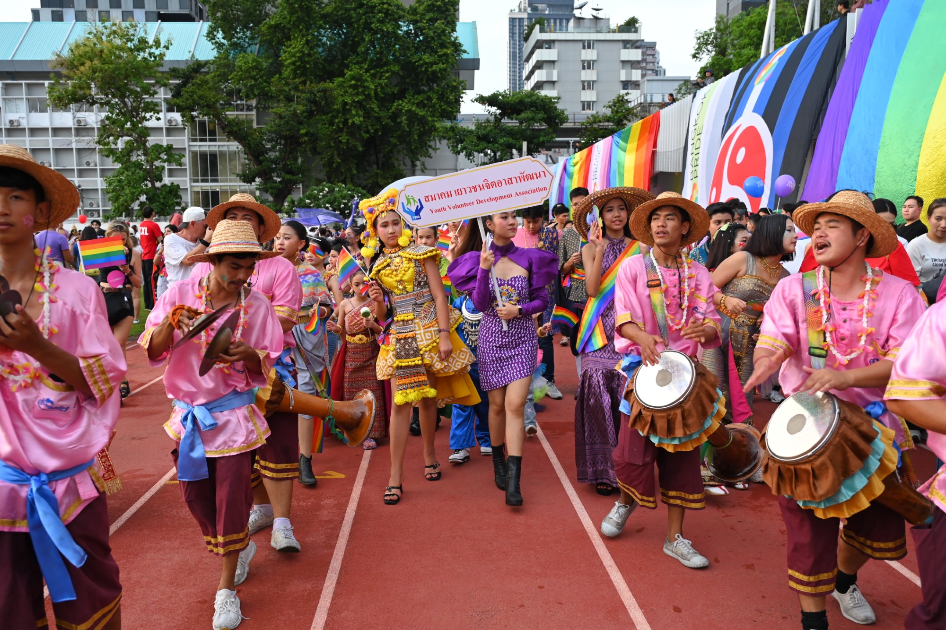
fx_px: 801
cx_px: 473
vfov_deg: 42.9
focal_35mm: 30
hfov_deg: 61.1
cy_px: 315
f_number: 4.5
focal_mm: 30.5
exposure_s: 1/250
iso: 1000
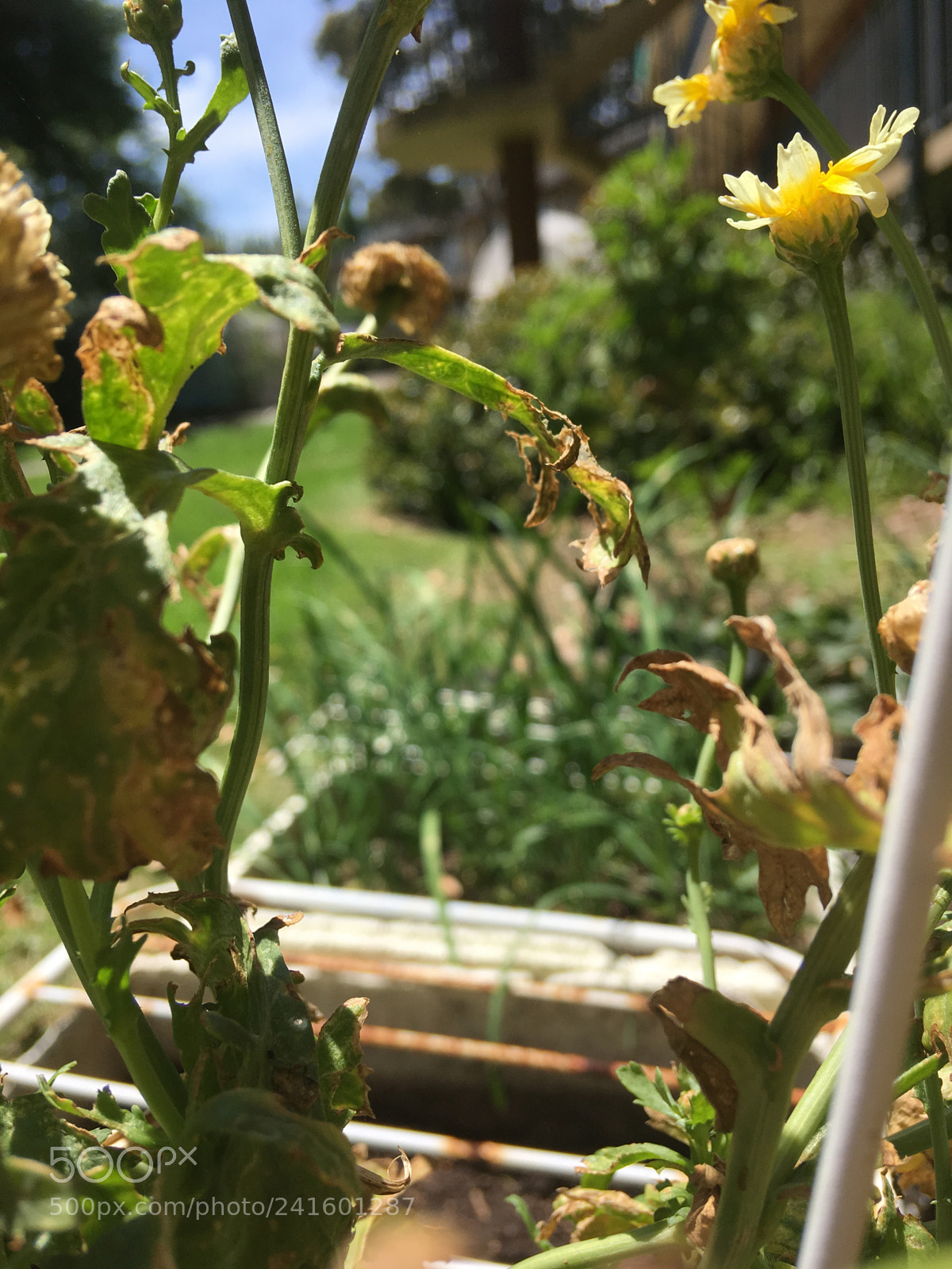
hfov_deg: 48.2
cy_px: 634
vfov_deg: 61.7
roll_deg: +5.1
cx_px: 476
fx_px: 1063
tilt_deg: -15.0
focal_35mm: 29
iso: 25
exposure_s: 1/1425
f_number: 2.2
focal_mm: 4.15
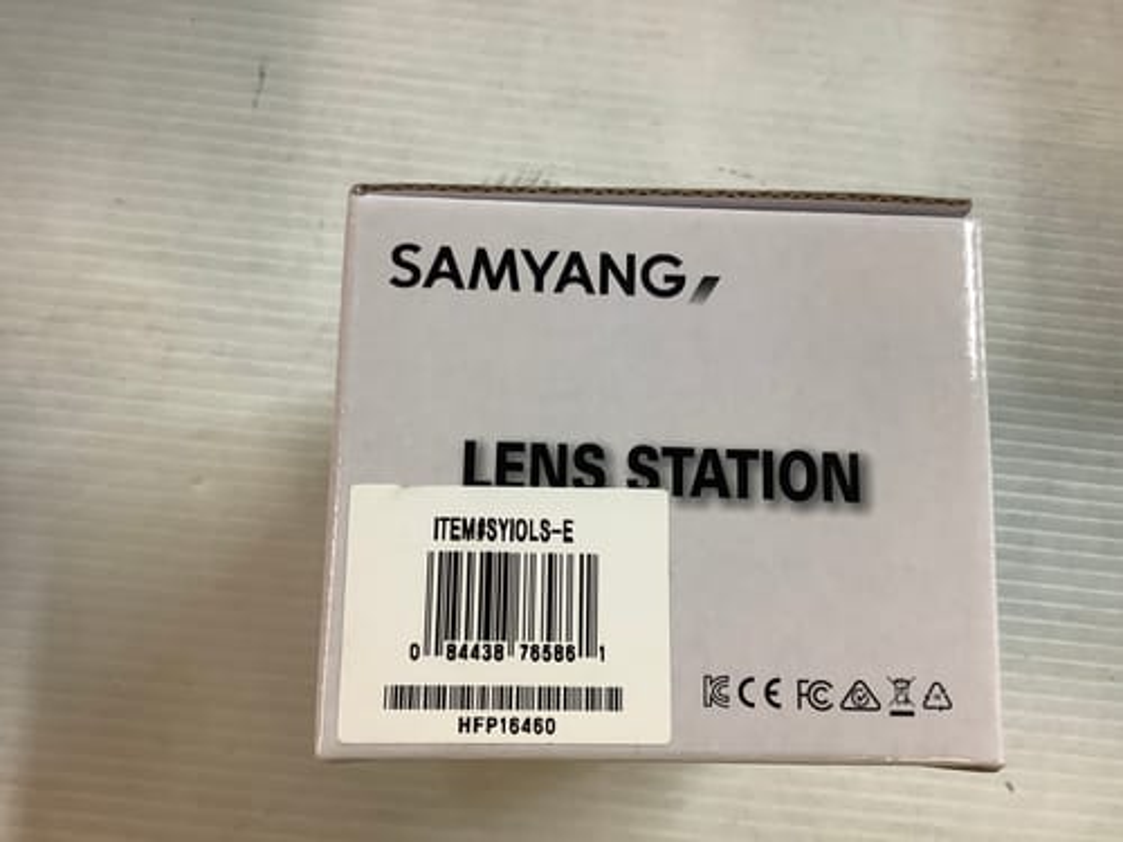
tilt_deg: -79.8
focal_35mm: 31
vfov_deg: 45.4
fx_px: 1006
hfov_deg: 58.4
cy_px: 421
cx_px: 562
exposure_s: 1/50
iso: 125
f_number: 2.4
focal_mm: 3.3
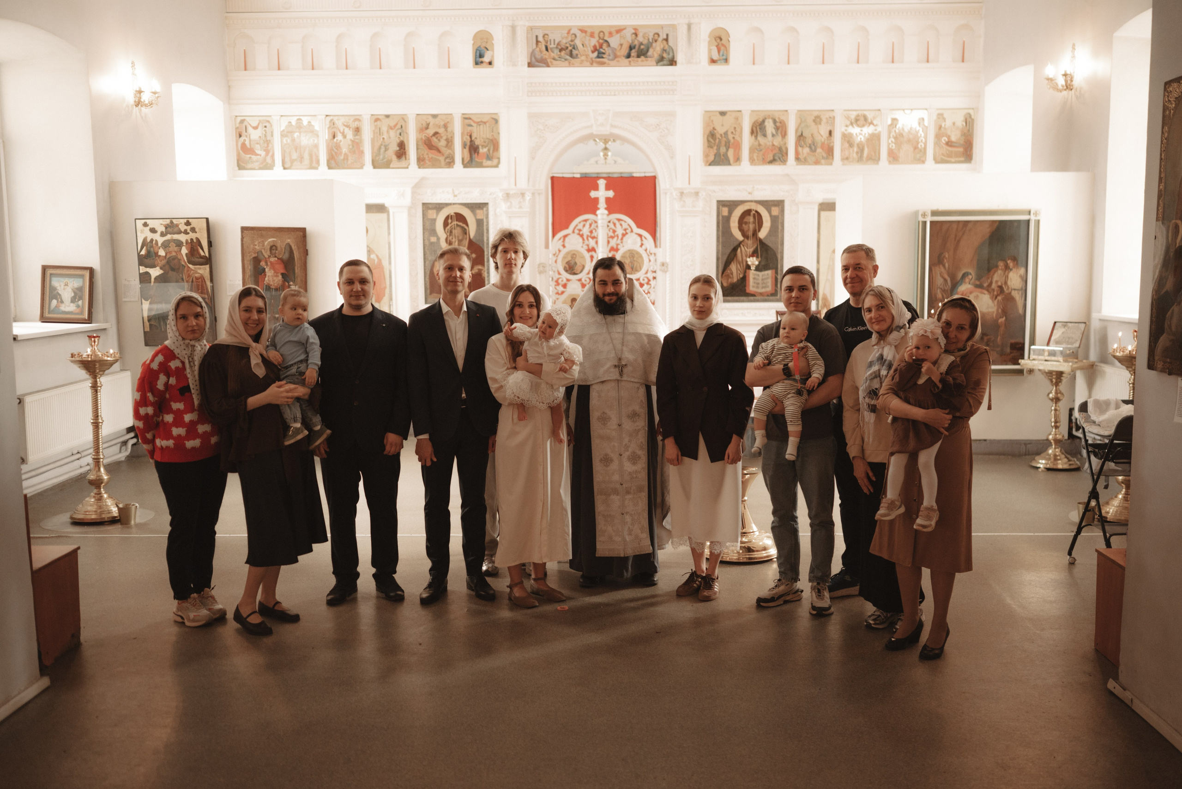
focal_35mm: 35
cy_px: 394
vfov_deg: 37.9
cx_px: 591
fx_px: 1150
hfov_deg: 54.4
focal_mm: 35
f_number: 1.8
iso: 800
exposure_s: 1/200
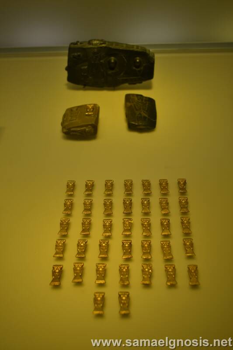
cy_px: 175
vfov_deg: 41.1
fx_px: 466
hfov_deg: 28.1
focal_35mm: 48
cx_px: 116
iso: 110
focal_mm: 32
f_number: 5.6
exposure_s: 1/15
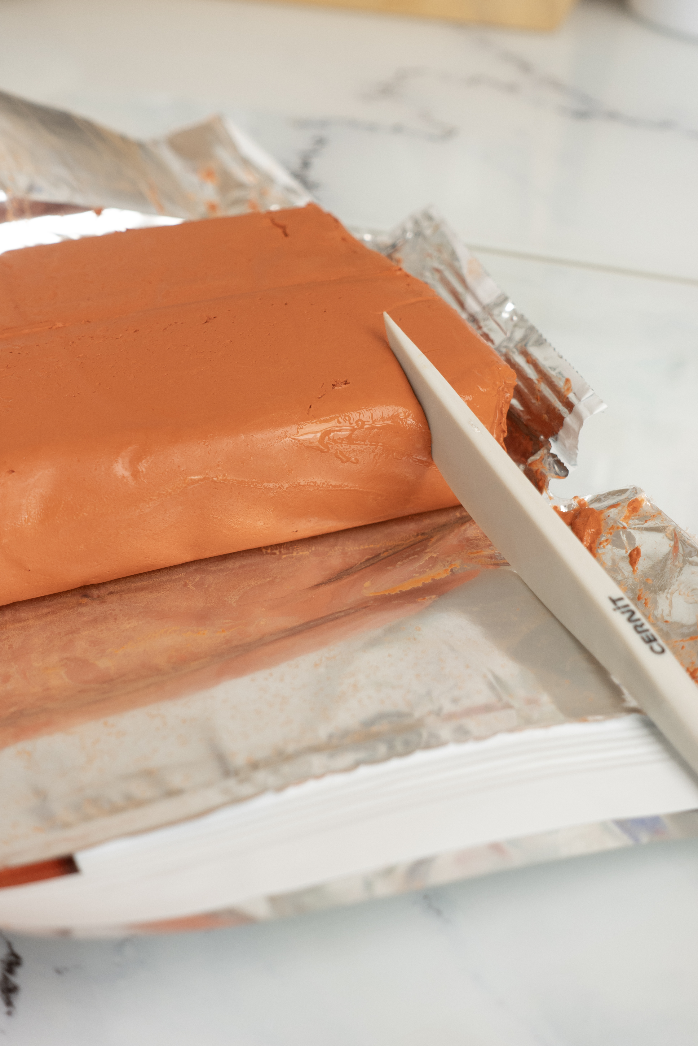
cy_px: 523
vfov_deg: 38.9
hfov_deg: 26.5
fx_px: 1483
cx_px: 349
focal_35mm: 51
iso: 100
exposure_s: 1/30
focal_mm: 19.18
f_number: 3.5
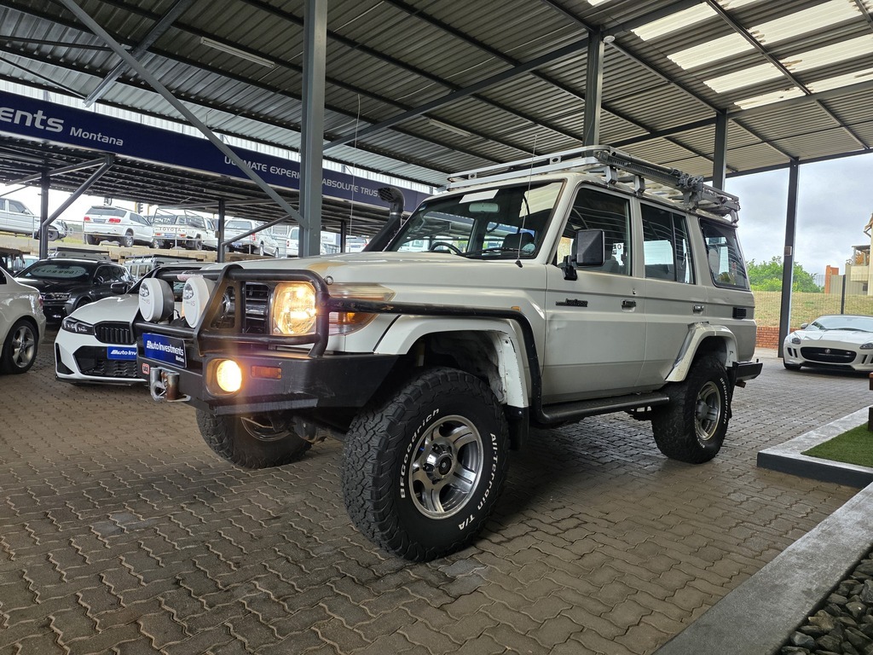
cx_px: 436
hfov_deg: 73.9
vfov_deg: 58.9
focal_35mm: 23
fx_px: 580
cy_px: 328
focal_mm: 6.25
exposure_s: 1/100
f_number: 1.7
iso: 160
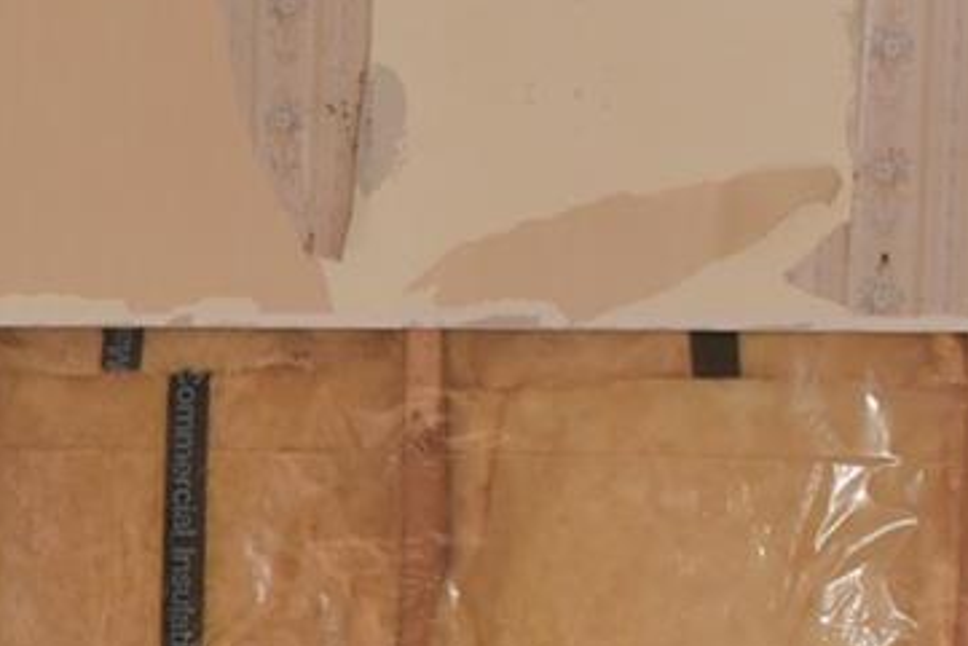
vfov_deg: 10.0
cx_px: -799
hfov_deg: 13.5
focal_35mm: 136
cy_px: 692
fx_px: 3658
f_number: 4.5
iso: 800
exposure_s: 1/80
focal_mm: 24
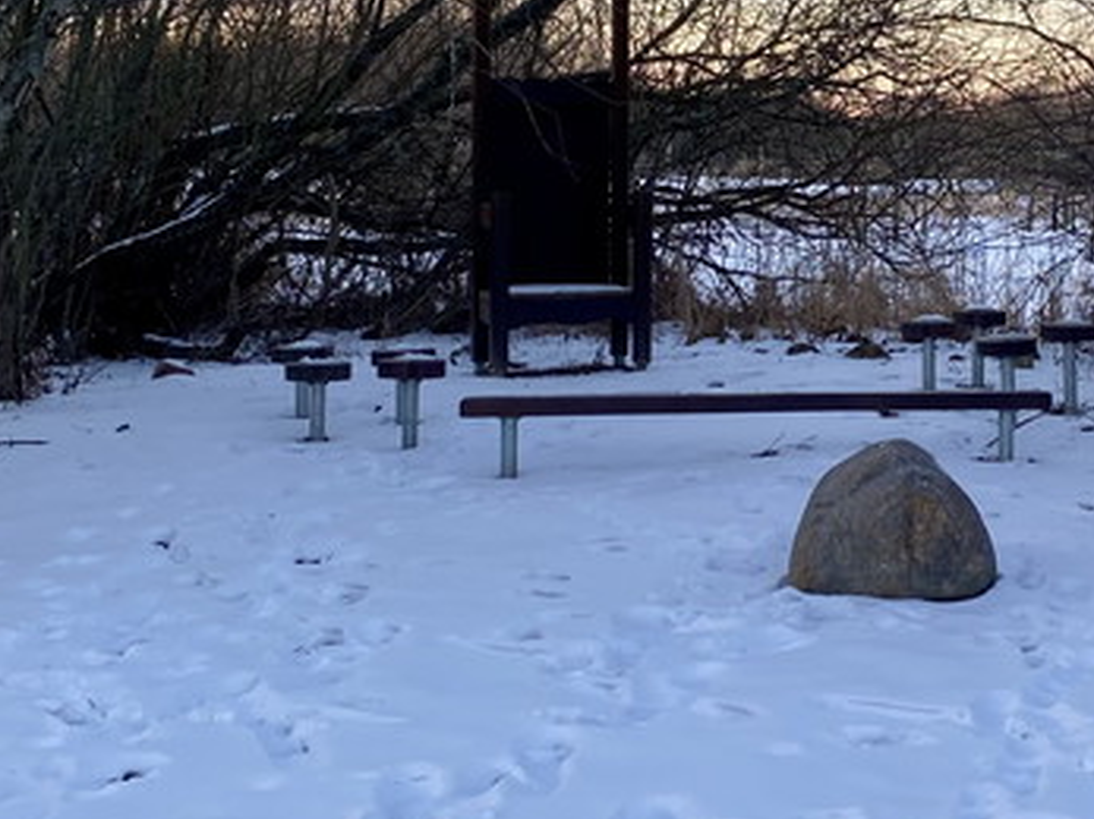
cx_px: 949
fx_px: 2275
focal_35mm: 72
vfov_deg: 20.2
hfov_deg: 26.3
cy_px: 161
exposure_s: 1/122
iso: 32
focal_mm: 4.25
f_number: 1.8
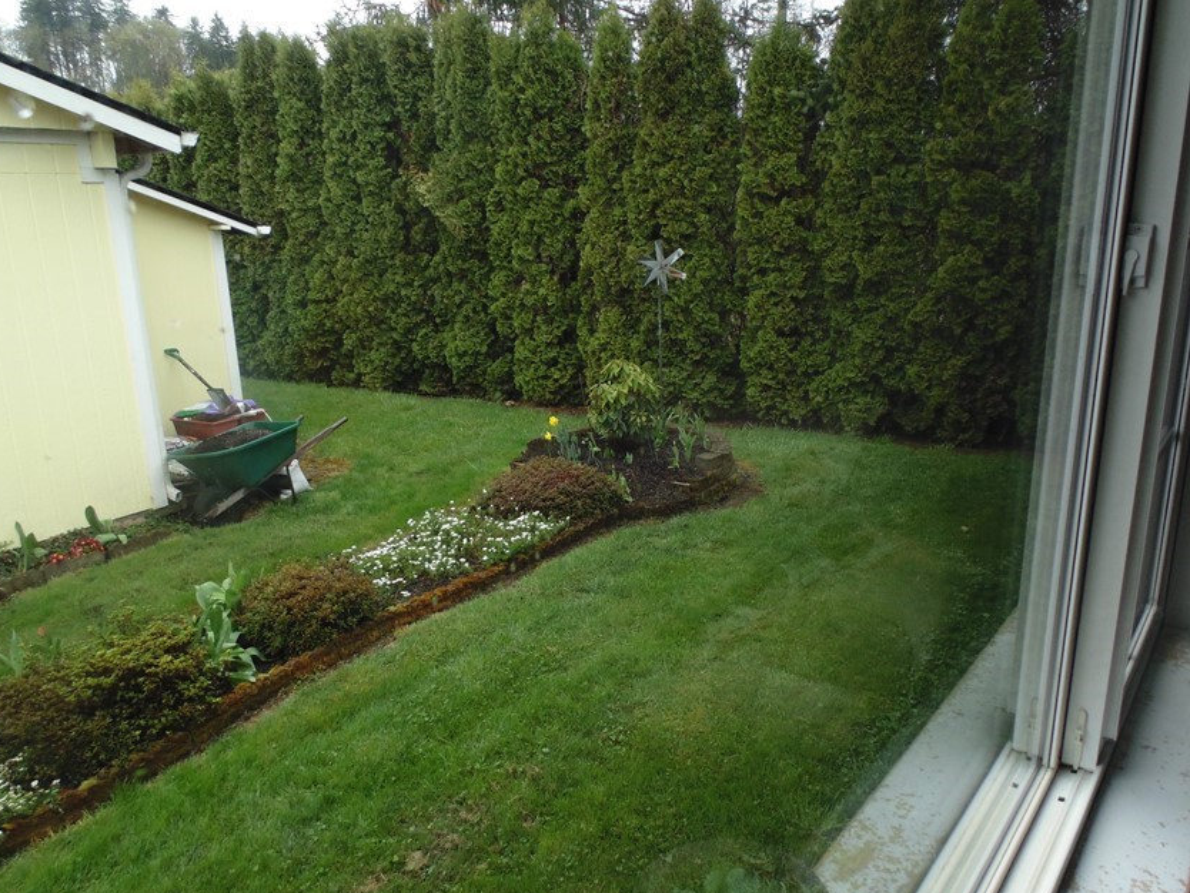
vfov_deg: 51.3
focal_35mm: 27
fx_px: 928
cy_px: 501
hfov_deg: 65.3
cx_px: 596
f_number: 3.1
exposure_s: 1/100
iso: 80
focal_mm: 4
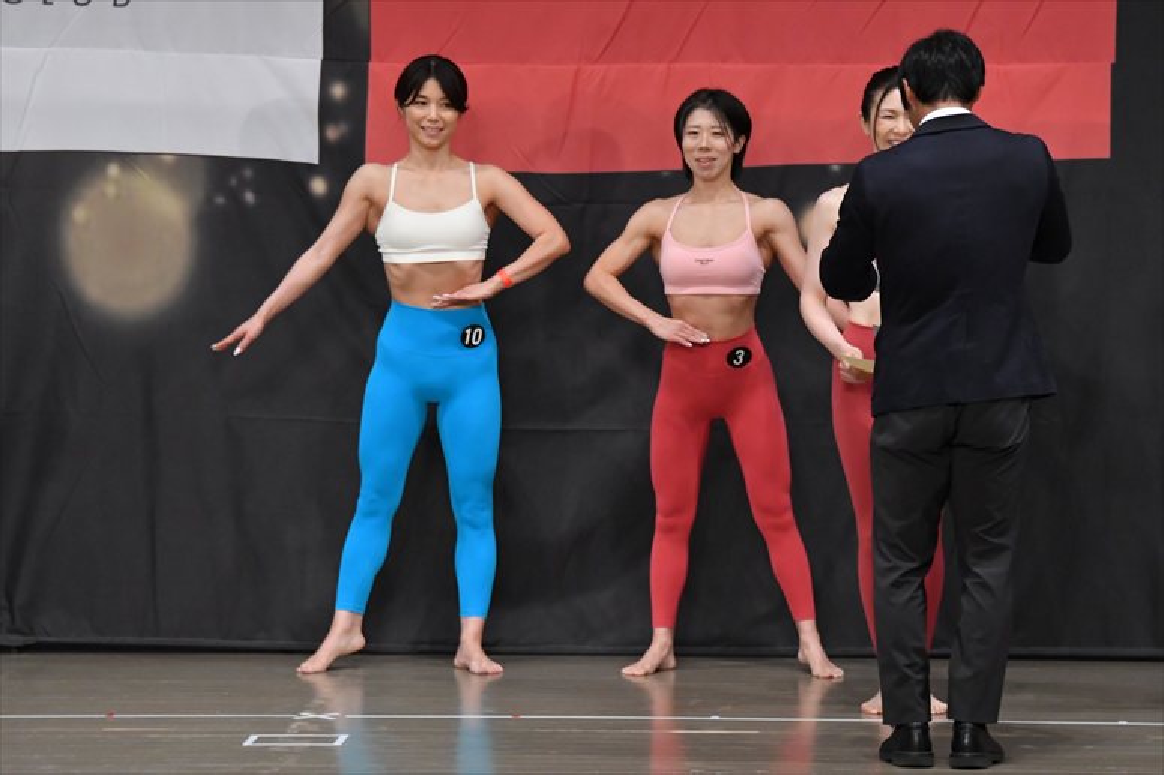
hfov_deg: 9.2
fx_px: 7272
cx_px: 582
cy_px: 388
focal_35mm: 225
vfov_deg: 6.1
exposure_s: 1/400
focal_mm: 150
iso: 4000
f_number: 5.6
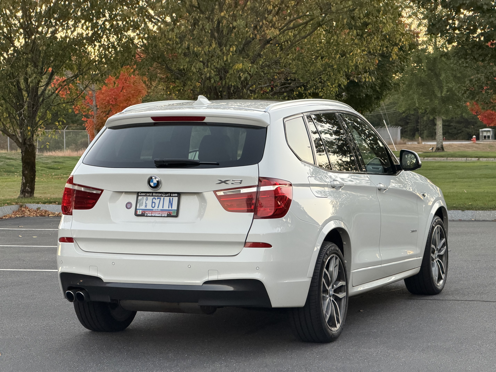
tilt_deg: -2.4
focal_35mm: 100
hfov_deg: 19.6
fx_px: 1433
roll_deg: +1.1
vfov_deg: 14.8
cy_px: 186
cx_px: 248
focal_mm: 16.89
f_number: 2.8
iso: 250
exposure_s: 1/121
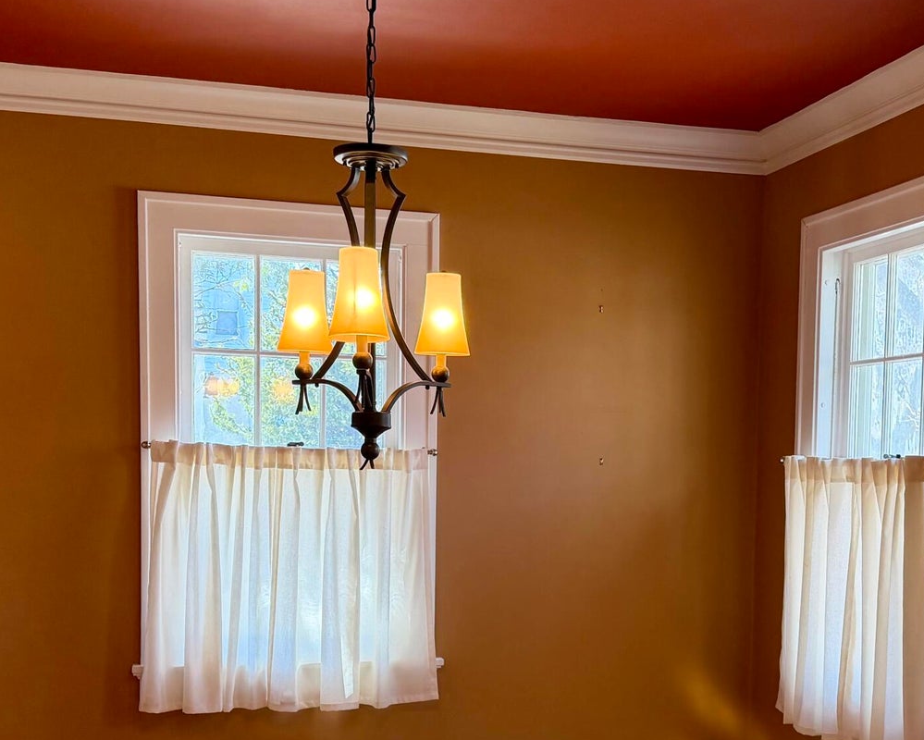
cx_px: 526
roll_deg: -0.3
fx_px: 1368
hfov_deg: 37.3
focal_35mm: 50
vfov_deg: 29.8
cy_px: 543
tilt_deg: -3.3
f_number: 1.78
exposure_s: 1/176
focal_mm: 6.76
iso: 200
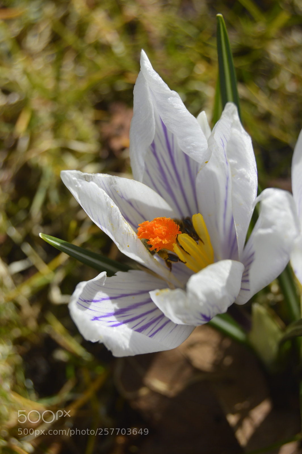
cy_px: 227
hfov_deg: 16.5
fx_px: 1040
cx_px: 151
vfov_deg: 24.6
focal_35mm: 82
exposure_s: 1/250
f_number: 8
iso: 100
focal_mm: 55
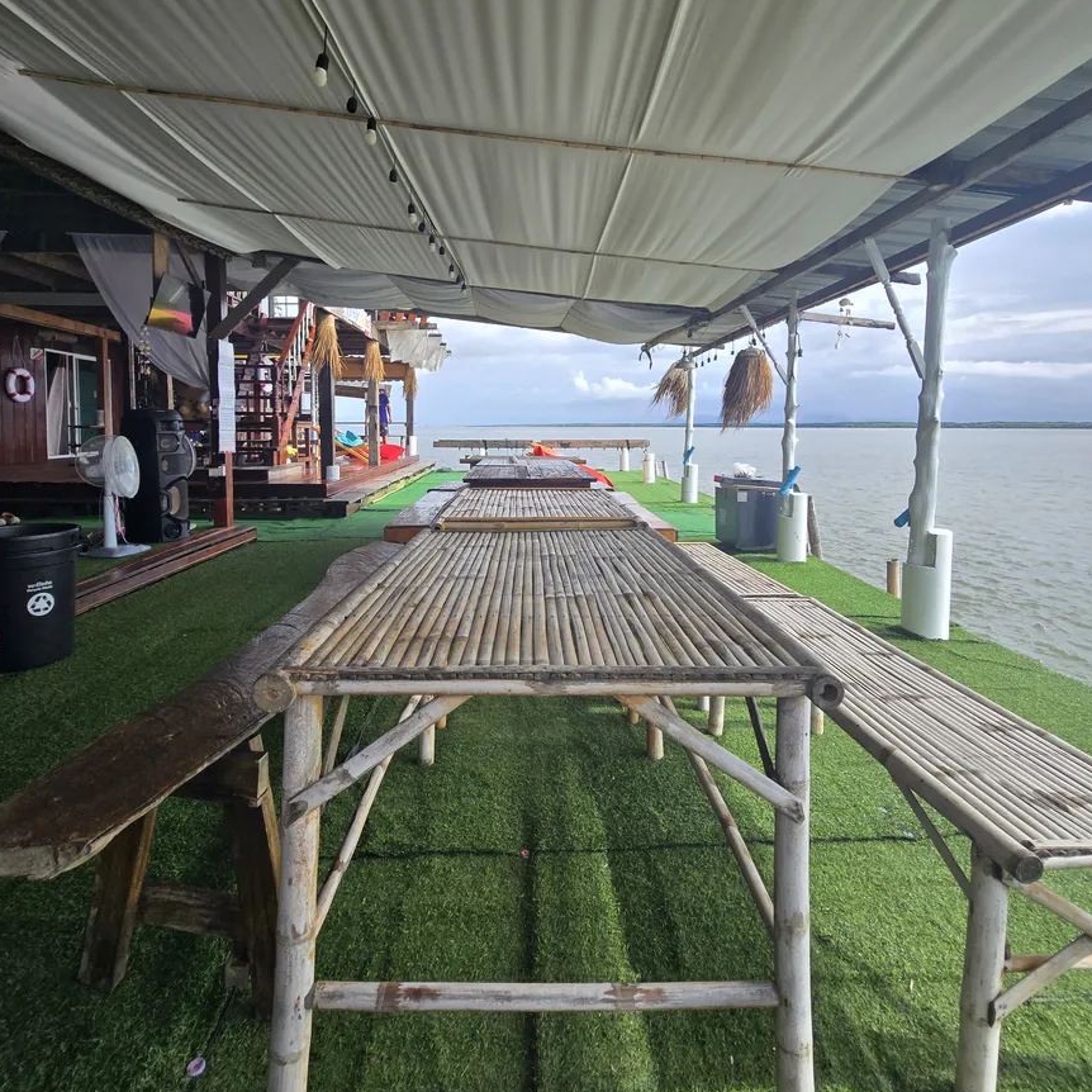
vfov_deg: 86.8
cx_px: 533
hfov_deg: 87.4
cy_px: 461
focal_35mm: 16
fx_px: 571
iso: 50
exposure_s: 1/1061
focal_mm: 2.2
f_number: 2.2
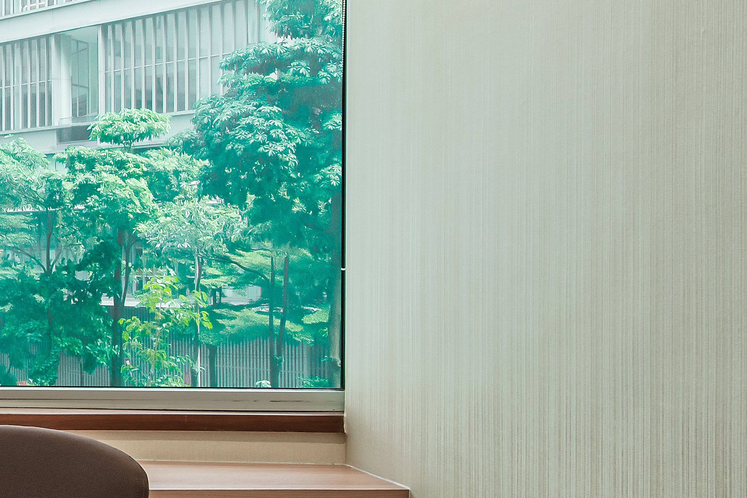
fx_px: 1369
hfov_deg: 25.4
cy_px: 258
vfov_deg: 20.6
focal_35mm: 66
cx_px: -270
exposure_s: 1.6
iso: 100
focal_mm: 18
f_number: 16
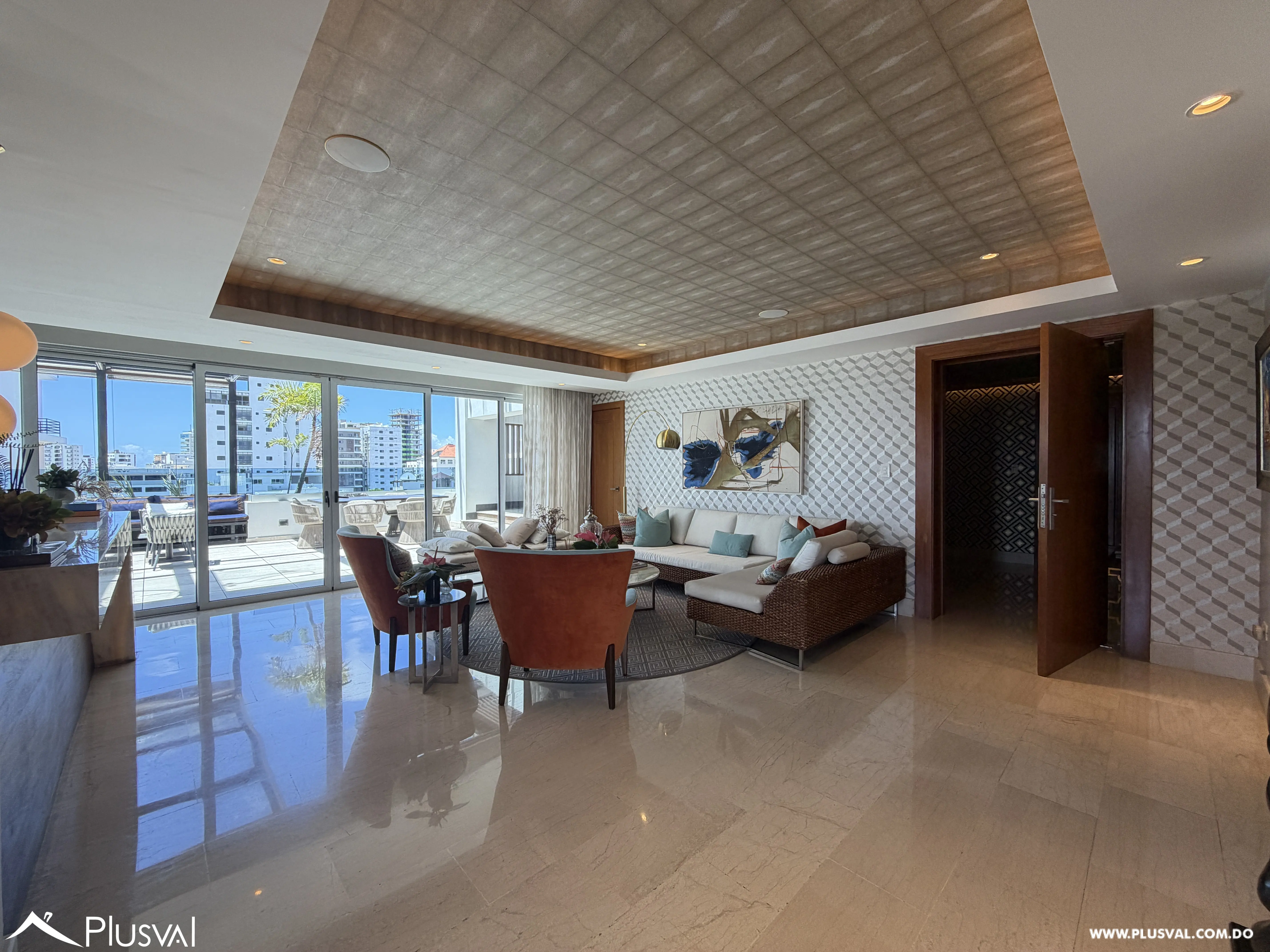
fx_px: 514
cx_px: 635
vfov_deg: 85.7
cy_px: 476
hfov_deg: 102.1
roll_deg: +0.3
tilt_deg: -1.0
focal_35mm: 14
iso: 64
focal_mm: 2.22
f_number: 2.2
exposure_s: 1/120
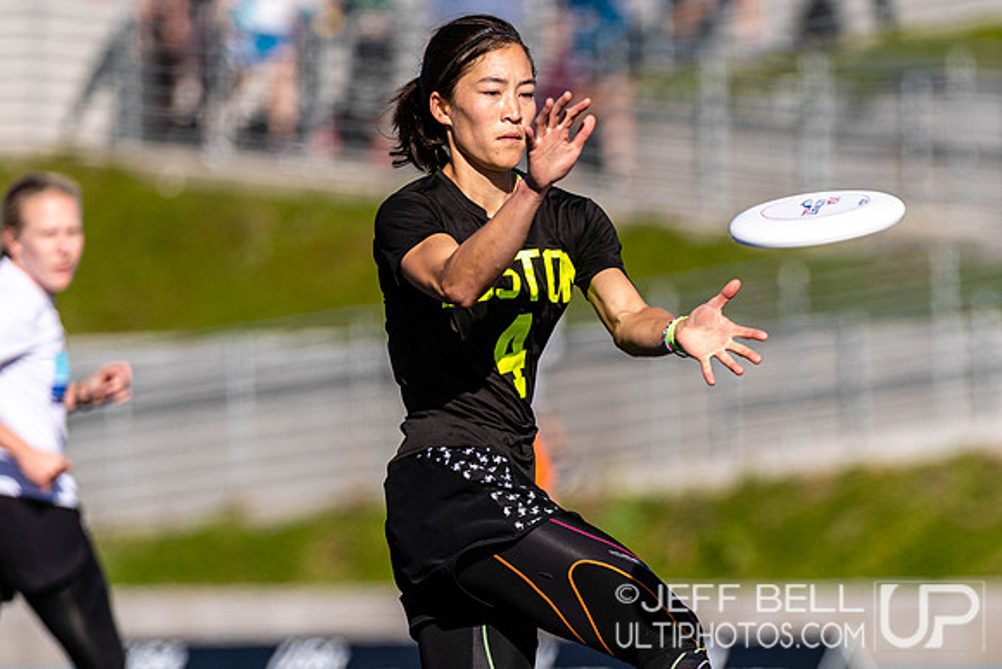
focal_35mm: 626
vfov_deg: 2.2
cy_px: 450
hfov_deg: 3.3
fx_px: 17424
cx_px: 674
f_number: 4
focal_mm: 310
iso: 100
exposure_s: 1/1250
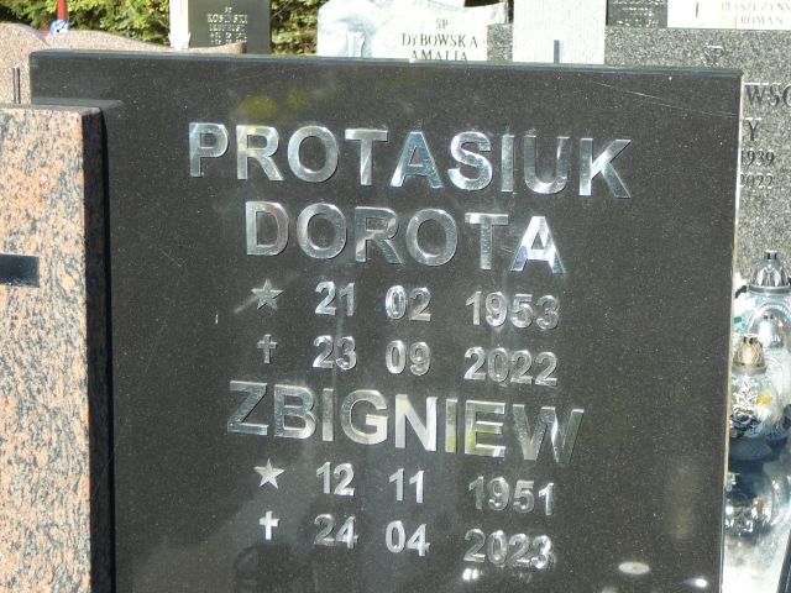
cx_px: 396
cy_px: 296
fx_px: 1760
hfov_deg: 25.3
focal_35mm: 77
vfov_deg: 19.1
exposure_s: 1/200
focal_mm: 11.5
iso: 80
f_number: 3.7
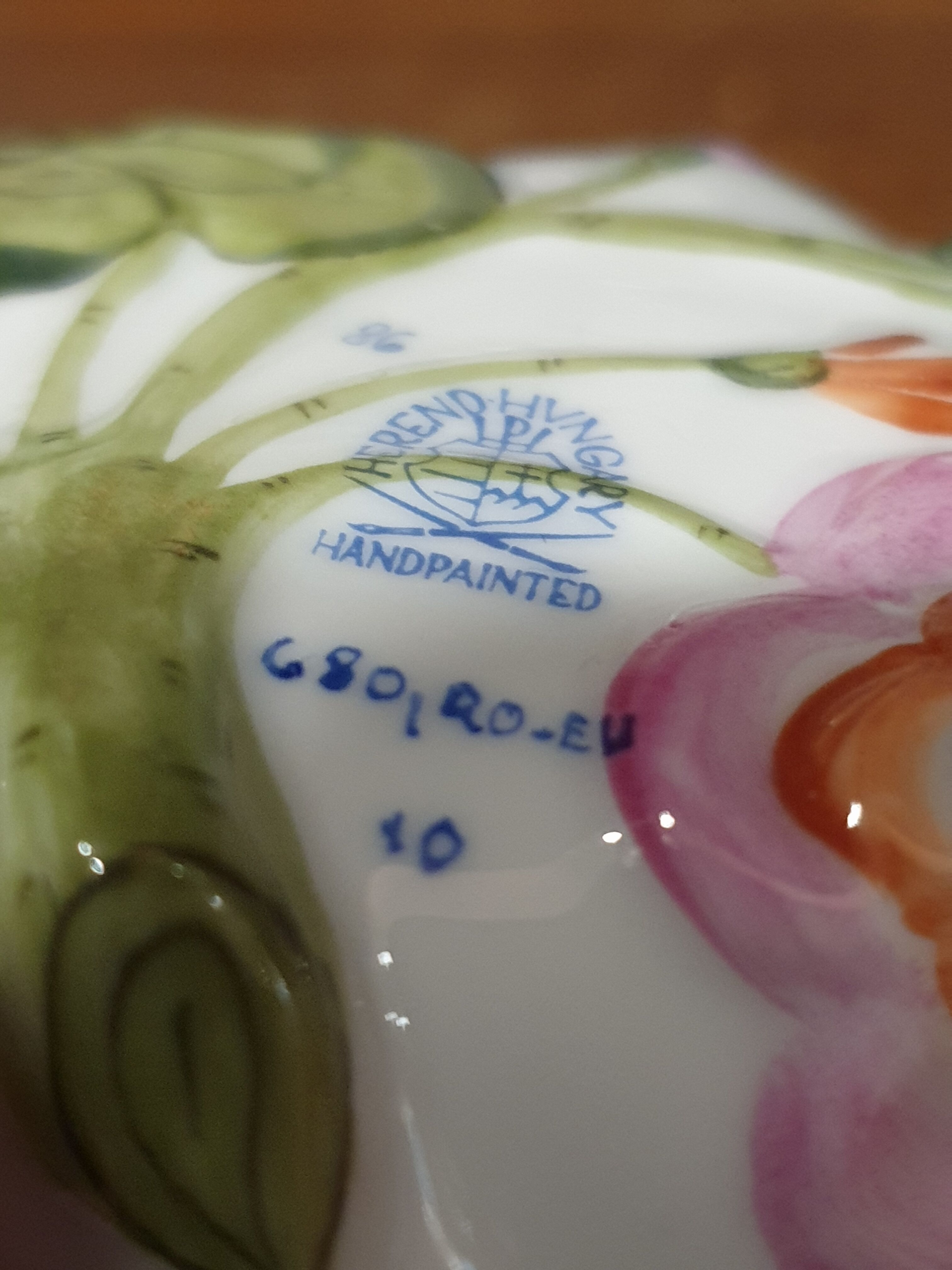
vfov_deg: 67.3
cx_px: 476
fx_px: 953
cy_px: 635
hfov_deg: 53.1
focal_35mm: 26
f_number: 1.5
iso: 320
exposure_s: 1/20
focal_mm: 4.3
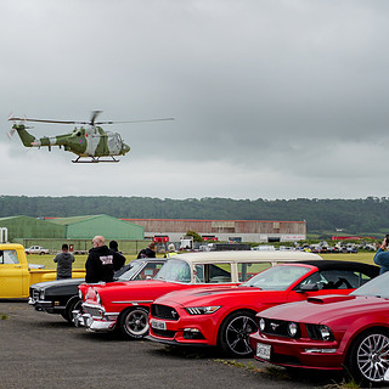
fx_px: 1004
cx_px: 129
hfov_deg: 21.8
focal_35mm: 79
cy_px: 194
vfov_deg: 21.9
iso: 200
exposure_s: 1/320
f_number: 3.5
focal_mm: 23
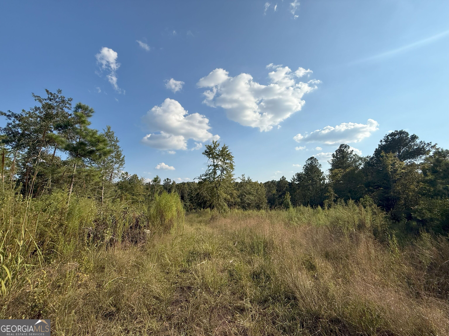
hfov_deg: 102.1
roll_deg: +0.4
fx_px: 182
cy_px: 168
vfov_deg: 85.7
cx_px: 224
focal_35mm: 14
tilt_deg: +8.2
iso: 50
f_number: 2.2
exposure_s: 1/3891
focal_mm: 2.22
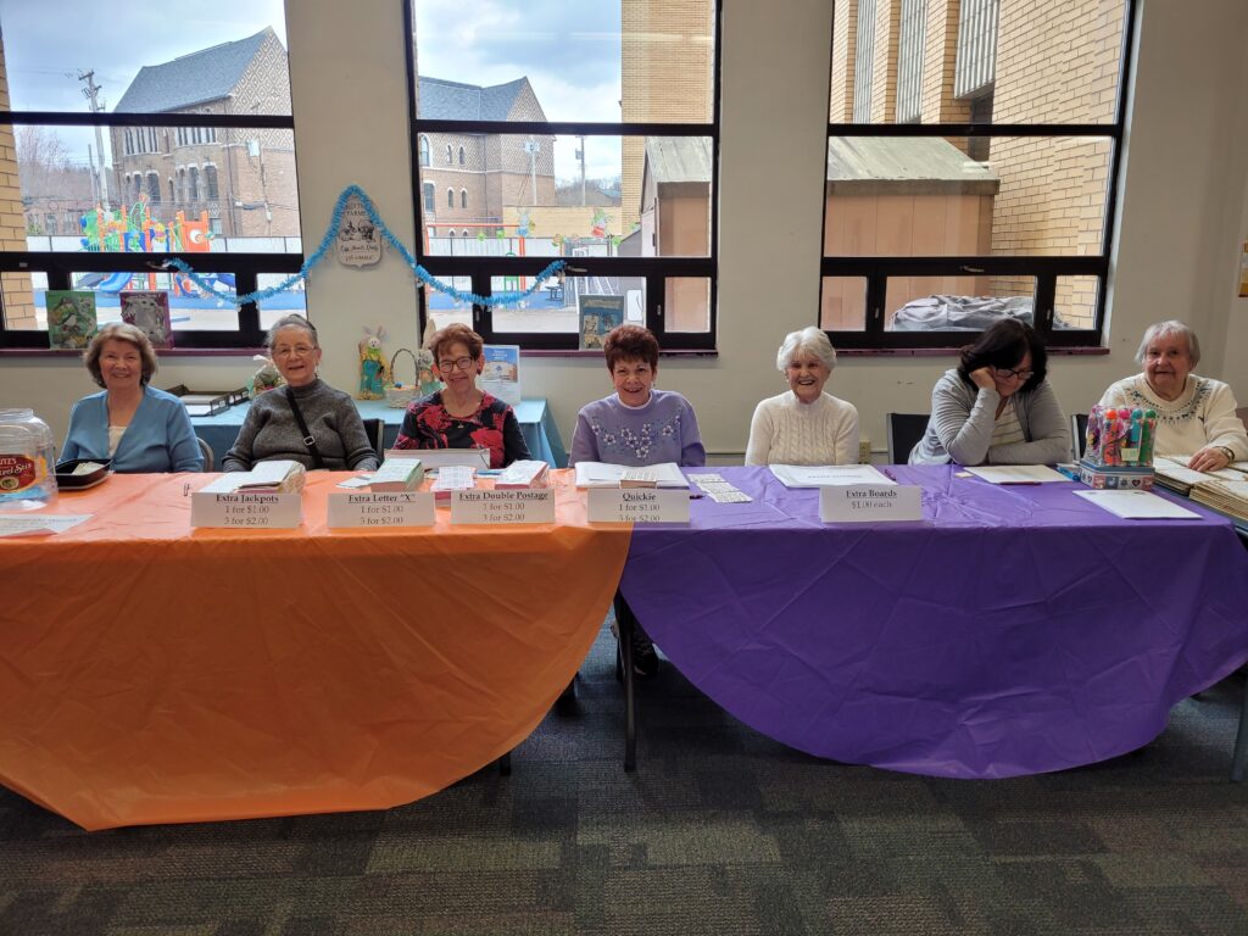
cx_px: 624
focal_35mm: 26
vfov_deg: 53.1
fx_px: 937
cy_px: 468
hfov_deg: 67.3
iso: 80
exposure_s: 1/120
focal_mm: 5.4
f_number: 1.8
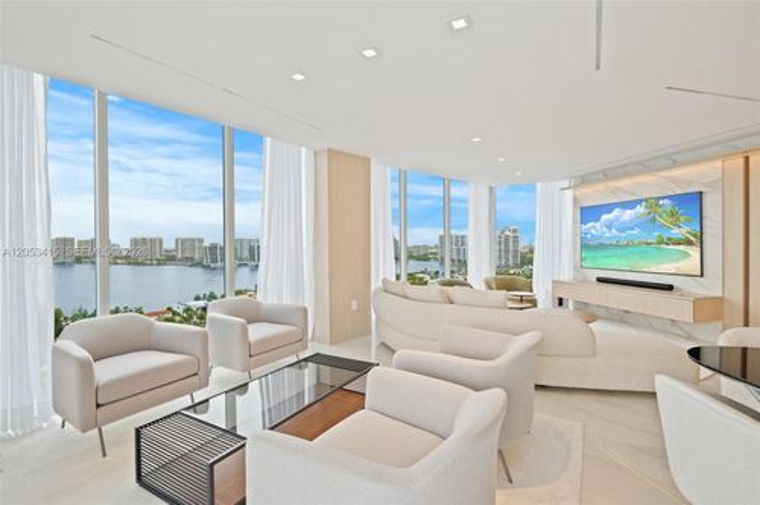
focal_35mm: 16
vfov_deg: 73.6
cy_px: 252
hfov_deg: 96.8
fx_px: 337
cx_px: 380
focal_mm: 16
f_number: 8
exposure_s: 1/25
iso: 200
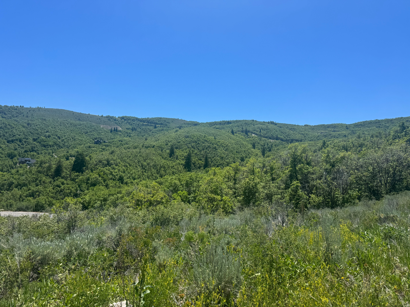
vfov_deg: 56.8
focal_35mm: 24
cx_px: 205
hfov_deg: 71.6
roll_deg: -3.2
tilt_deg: +1.3
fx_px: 284
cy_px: 154
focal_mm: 6.76
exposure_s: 1/4608
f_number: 1.78
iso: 80
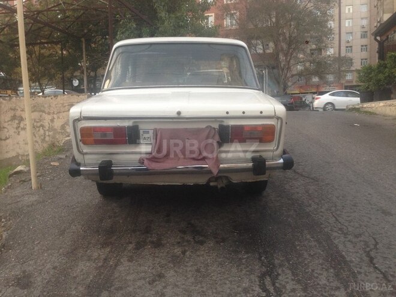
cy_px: 148
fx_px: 378
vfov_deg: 42.9
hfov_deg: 55.4
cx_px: 198
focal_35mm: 33
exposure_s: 1/120
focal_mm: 4.12
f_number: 2.4
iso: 80
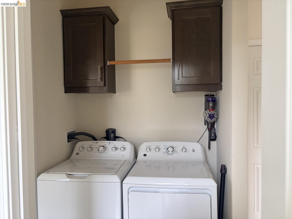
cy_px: 110
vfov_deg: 53.1
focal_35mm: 26
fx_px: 219
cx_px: 146
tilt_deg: -1.6
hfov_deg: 67.3
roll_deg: +1.6
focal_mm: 5.96
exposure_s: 1/60
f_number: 1.6
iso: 160
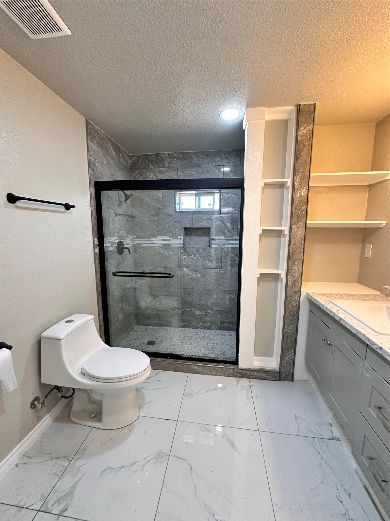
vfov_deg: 102.1
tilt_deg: -8.3
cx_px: 195
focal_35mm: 14
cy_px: 260
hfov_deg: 85.7
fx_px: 210
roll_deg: -1.2
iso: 250
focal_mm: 2.22
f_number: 2.2
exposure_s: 1/120
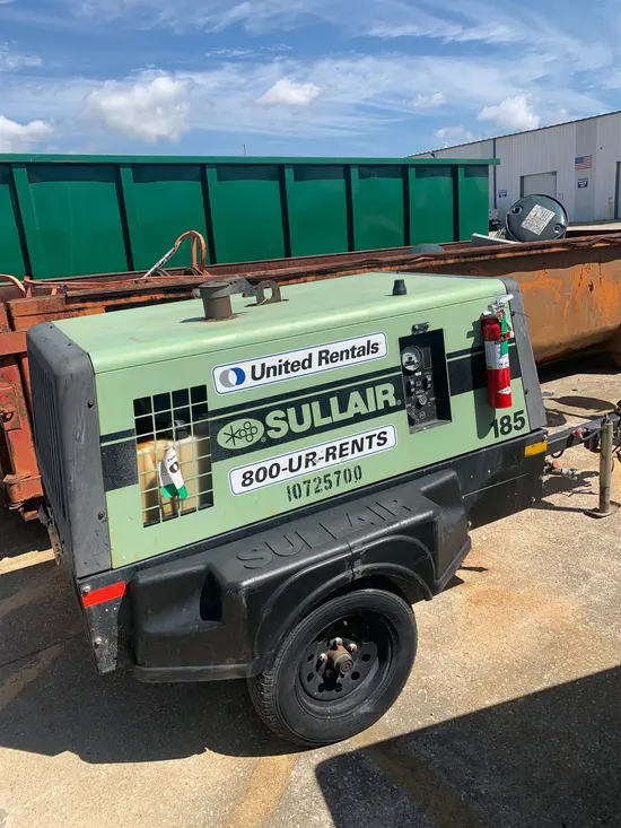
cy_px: 414
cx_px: 310
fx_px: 622
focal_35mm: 26
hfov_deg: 53.1
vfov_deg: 67.3
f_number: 1.8
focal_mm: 4.25
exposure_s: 1/2755
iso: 25
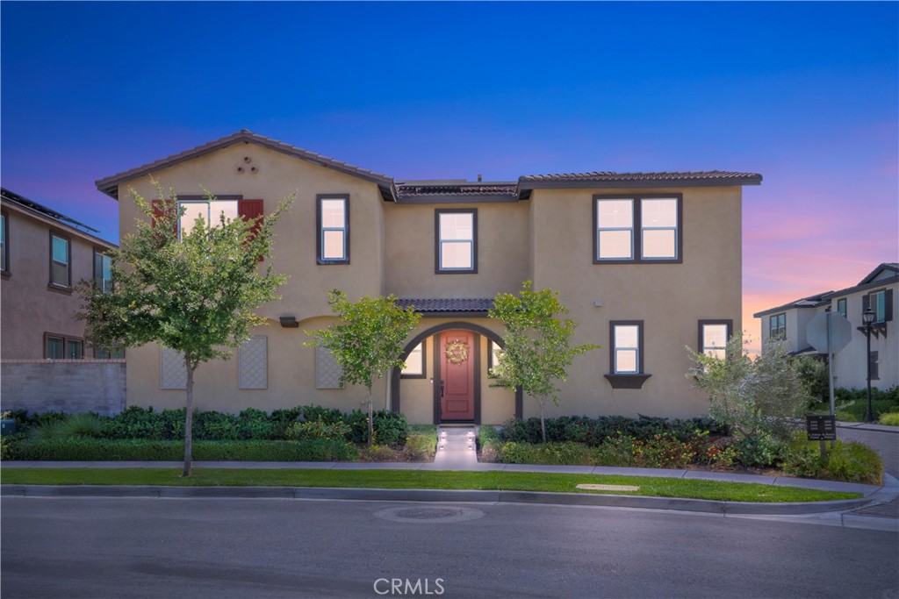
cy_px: 300
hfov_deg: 63.7
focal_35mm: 29
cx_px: 450
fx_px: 724
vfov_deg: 45.0
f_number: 22
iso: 100
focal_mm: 29
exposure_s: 1/20
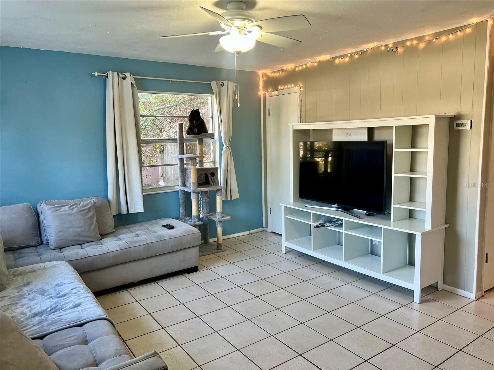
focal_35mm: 26
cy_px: 185
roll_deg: +1.5
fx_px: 371
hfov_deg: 67.3
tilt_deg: -6.8
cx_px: 247
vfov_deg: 53.1
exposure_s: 1/120
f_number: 1.5
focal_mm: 5.7
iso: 125
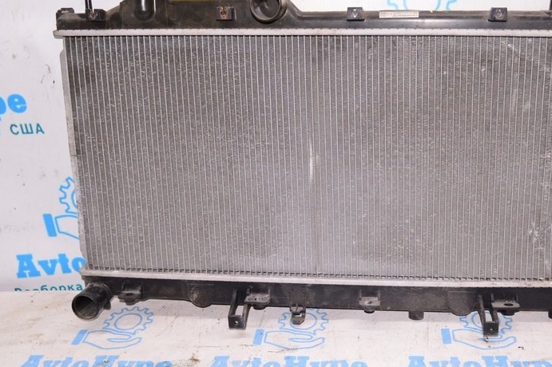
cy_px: 164
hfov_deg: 48.2
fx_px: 613
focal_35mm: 40
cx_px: 330
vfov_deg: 33.3
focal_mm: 18
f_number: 8
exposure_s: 1/100
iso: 1600
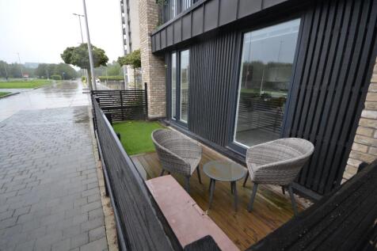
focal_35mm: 15
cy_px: 126
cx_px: 188
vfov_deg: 77.3
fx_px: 157
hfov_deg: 100.4
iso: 220
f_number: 5.6
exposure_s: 1/125
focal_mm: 10
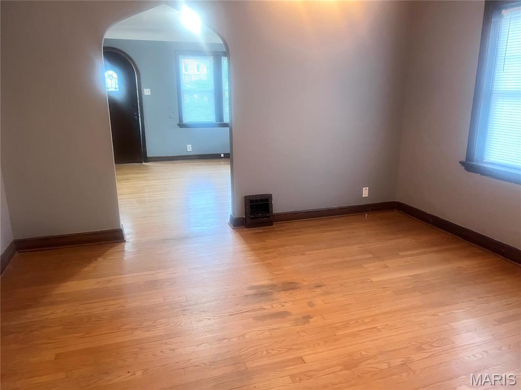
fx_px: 391
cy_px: 195
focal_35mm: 26
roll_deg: +1.1
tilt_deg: -14.4
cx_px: 260
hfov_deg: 67.3
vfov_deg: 53.1
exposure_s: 1/60
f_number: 1.5
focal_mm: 5.7
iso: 400
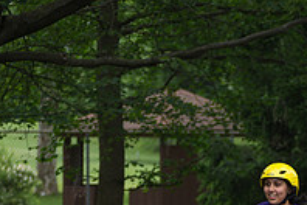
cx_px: 279
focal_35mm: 234
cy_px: 273
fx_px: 1995
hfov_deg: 8.8
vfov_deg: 5.8
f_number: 2.8
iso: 200
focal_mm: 80
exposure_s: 1/800
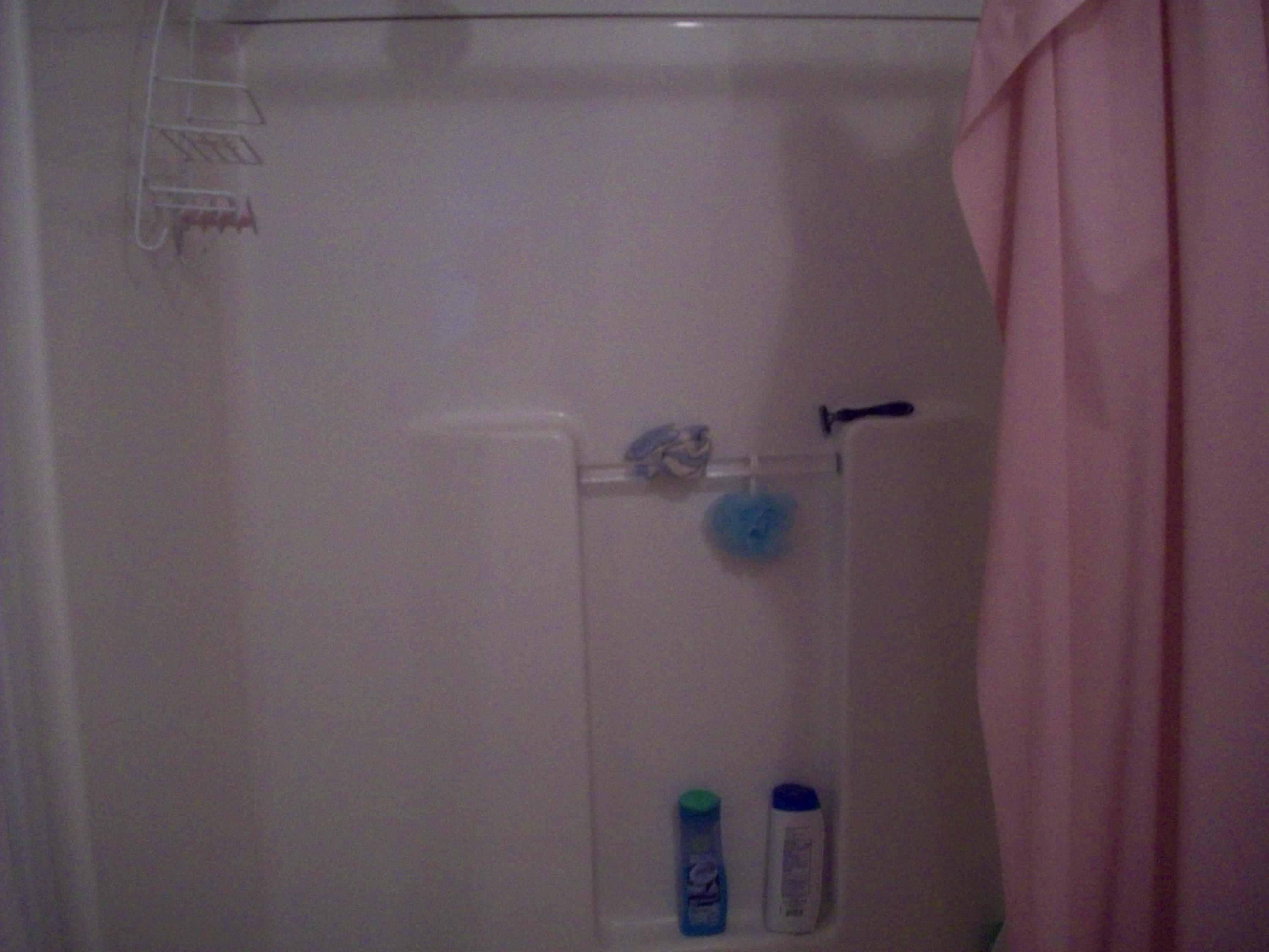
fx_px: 1356
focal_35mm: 37
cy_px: 476
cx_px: 634
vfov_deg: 38.7
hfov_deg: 50.1
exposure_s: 1/8
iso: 200
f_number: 2.8
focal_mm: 6.2
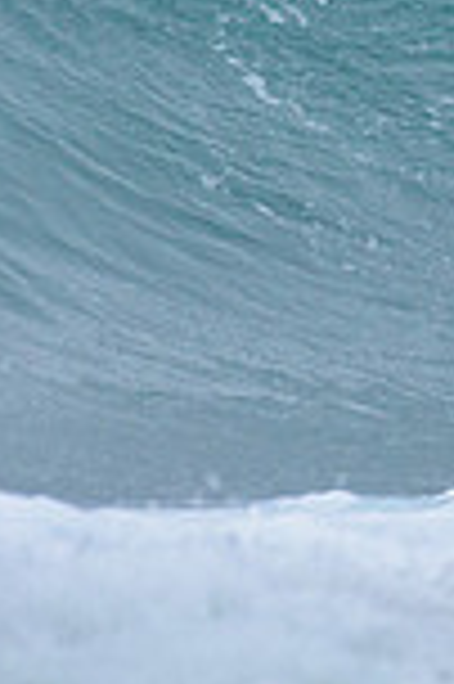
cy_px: 27
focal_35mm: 2343
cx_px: 995
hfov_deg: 0.6
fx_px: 44420
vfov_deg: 0.9
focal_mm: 500
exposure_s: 1/2000
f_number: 5.6
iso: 560
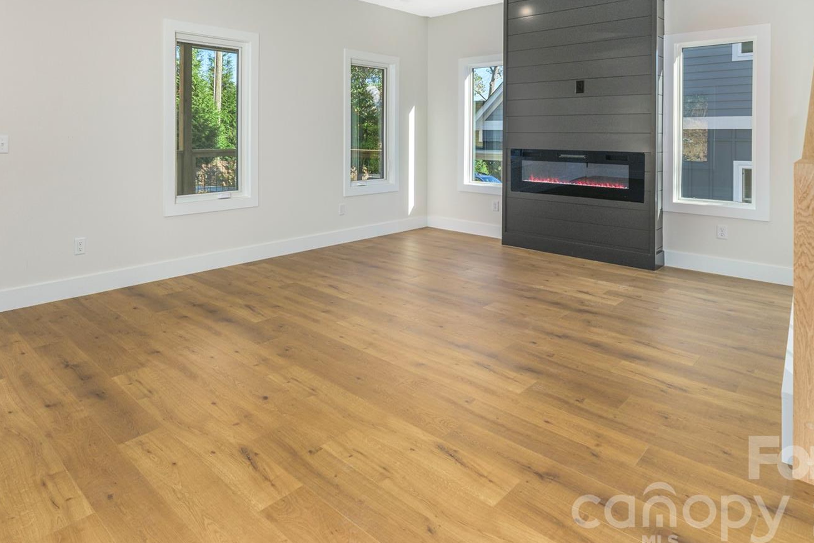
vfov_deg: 54.4
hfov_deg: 77.3
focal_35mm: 22
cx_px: 308
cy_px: 132
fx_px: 497
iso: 320
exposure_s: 1/200
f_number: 8
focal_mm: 14
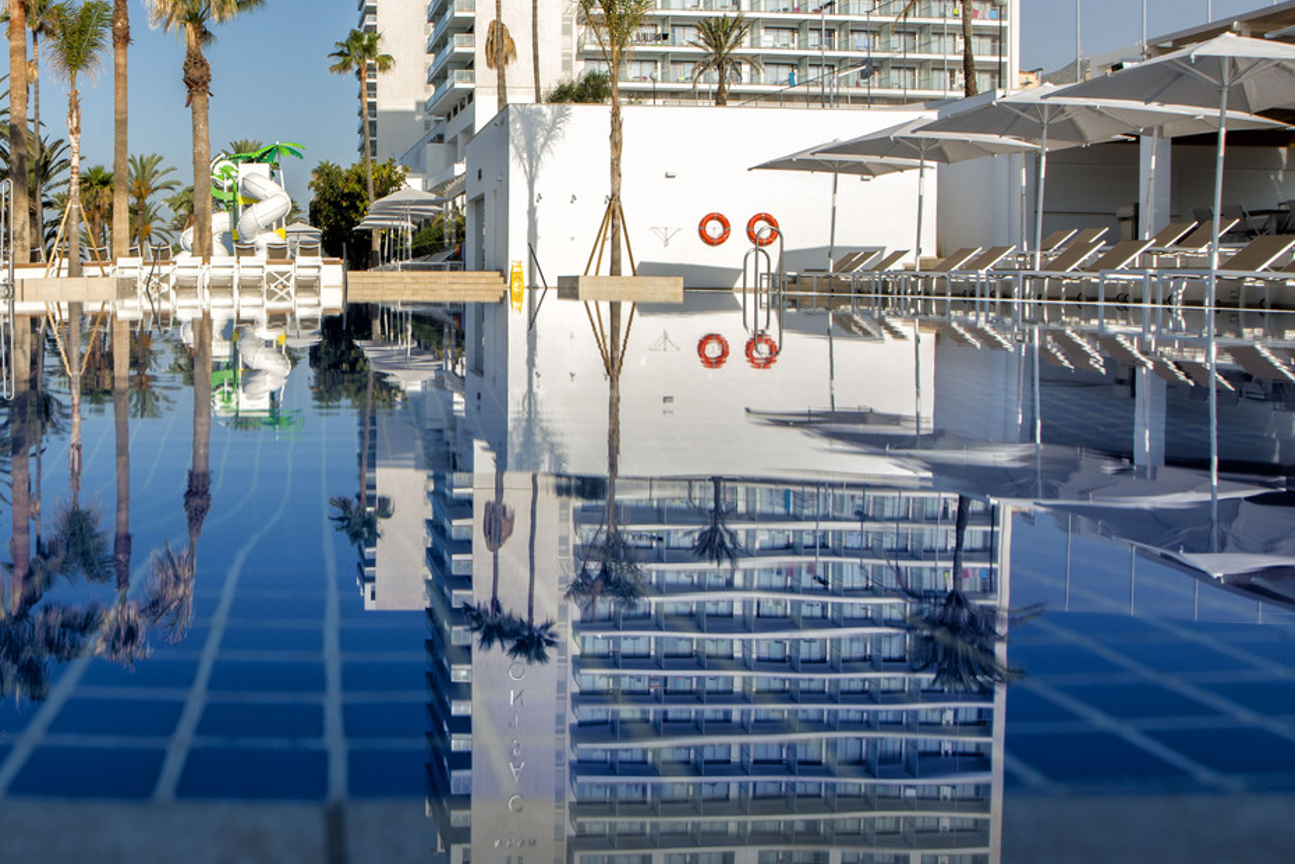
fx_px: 1115
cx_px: 382
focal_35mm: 31
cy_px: 373
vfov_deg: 42.3
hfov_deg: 58.2
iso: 100
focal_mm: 15
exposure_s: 1/125
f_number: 14
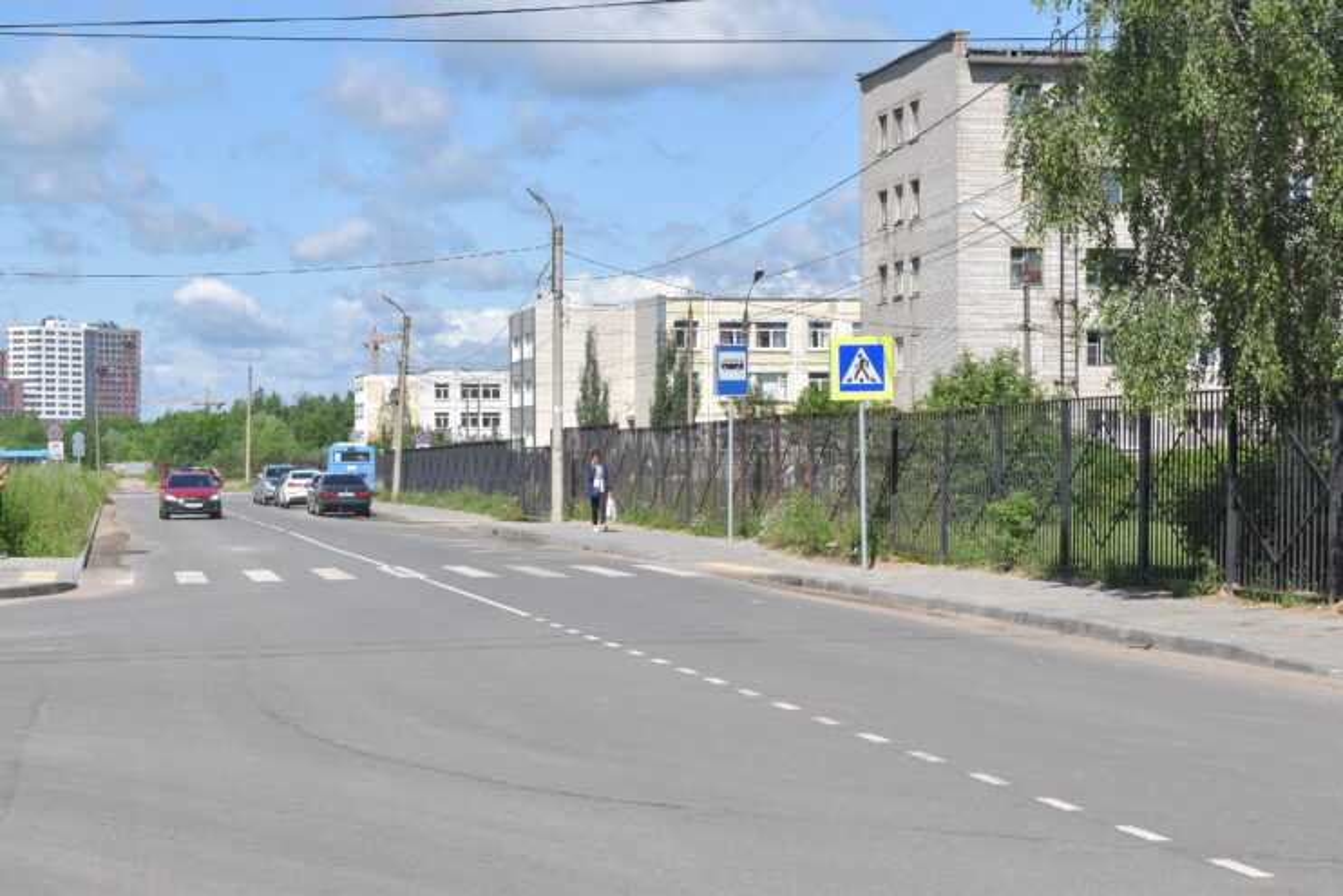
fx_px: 2686
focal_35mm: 72
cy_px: 448
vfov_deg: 18.9
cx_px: 672
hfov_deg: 28.1
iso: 800
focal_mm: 48
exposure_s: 1/1000
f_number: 16
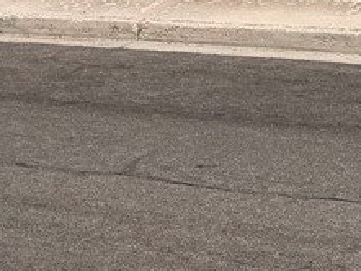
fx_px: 1158
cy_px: -198
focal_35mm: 111
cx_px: 178
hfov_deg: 17.7
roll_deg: +1.6
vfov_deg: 12.4
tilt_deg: -1.0
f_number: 1.78
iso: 80
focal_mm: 6.76
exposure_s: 1/6711
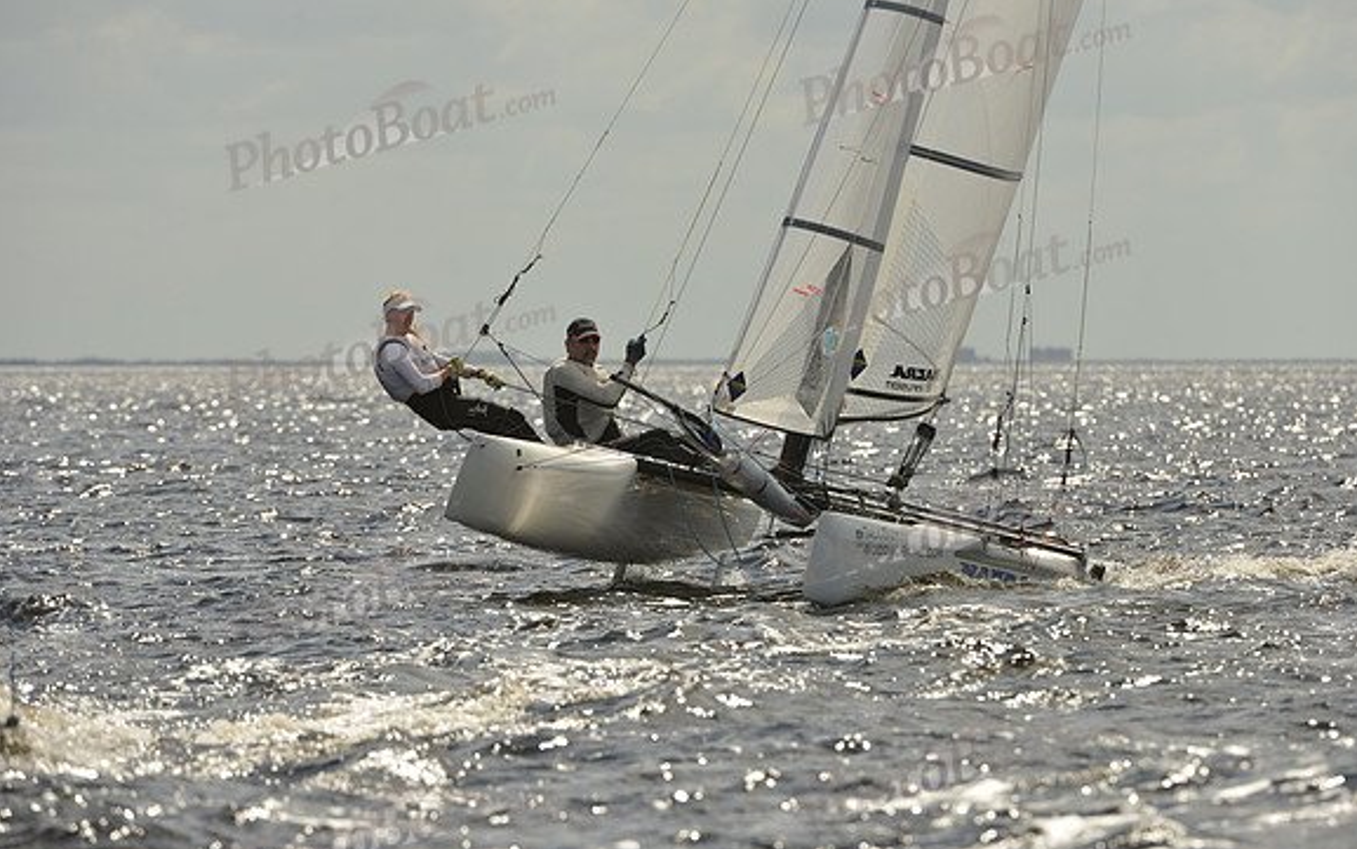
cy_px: 436
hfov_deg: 5.1
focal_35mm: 410
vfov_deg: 3.2
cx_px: 680
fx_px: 15167
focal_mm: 400
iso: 250
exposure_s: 1/1000
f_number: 9
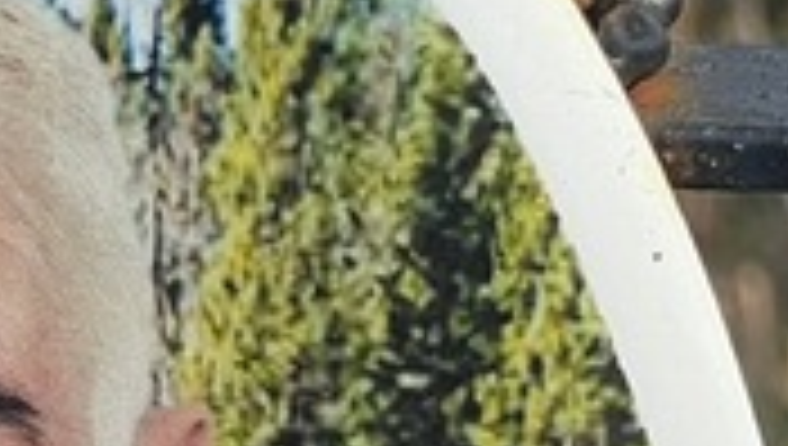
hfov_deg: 5.6
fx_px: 8014
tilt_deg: -17.3
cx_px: -477
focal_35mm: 383
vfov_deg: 3.1
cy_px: 1185
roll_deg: +2.4
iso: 32
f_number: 2.8
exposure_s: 1/1043
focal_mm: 9
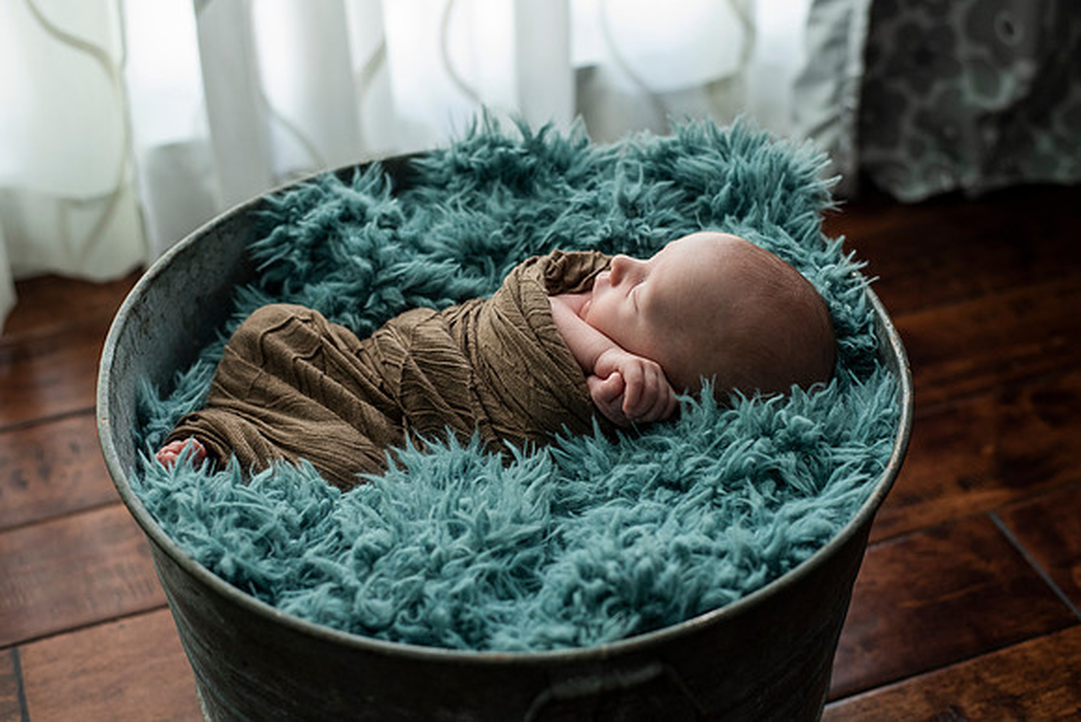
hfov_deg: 38.5
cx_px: 557
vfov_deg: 26.2
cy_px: 350
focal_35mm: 52
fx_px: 1547
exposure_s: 1/320
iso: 1000
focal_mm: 50
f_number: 3.2
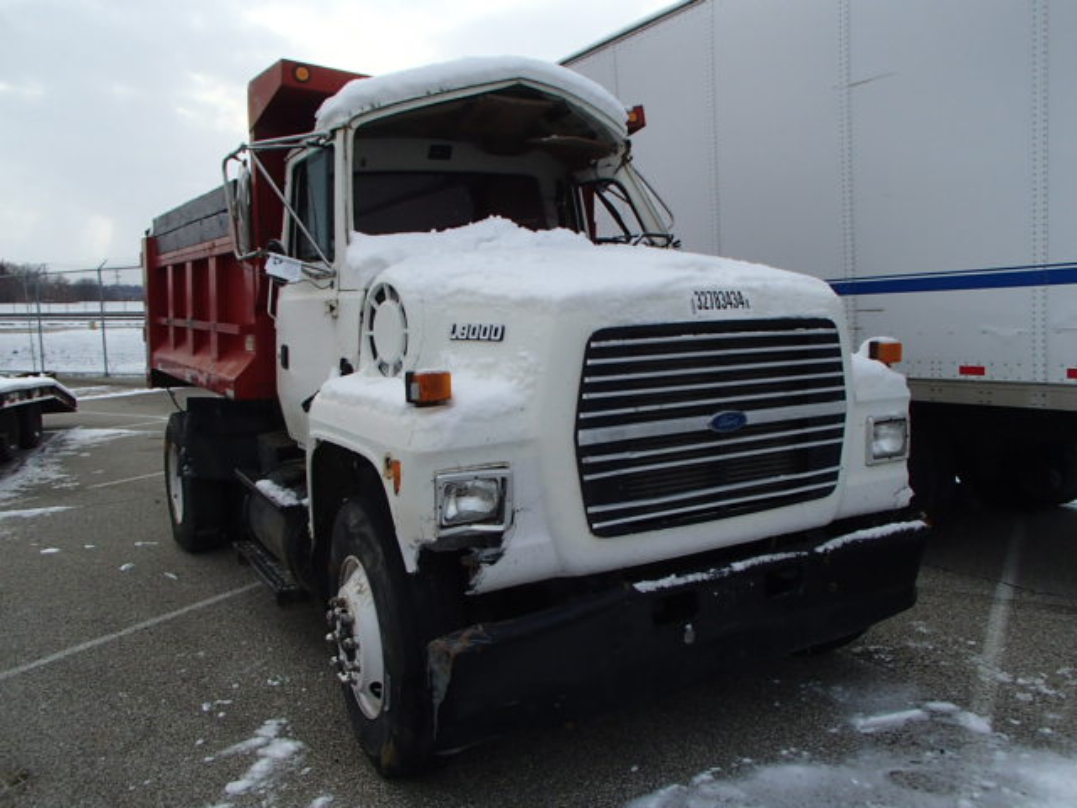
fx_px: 871
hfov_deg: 63.4
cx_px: 538
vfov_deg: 49.7
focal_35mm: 28
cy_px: 404
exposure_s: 1/800
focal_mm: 5
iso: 200
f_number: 3.9
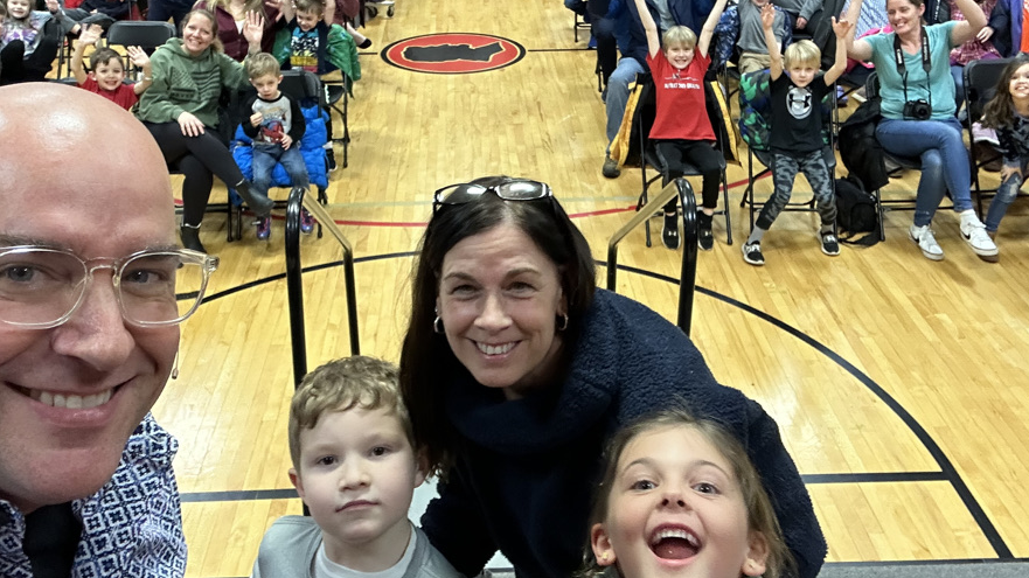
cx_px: 503
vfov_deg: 30.8
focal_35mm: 38
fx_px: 1037
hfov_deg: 52.8
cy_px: 161
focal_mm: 2.69
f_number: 1.9
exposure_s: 1/60
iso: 160
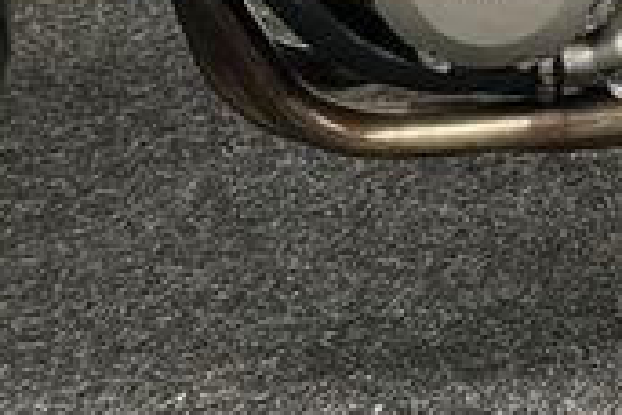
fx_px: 1745
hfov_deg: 19.3
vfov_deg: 12.3
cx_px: 709
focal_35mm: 101
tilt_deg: -11.9
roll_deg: +3.9
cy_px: -346
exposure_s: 1/33
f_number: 1.6
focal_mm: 5.1
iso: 500
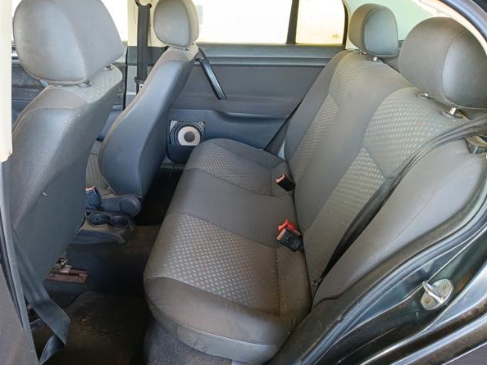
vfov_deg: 49.8
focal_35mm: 28
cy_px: 187
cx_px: 252
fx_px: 394
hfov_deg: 63.4
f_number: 1.8
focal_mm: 4.81
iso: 604
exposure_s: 1/60.1
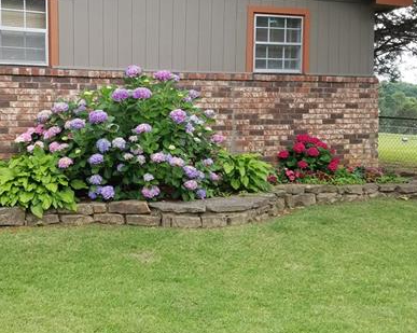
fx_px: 518
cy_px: 115
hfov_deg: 43.2
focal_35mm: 42
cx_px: 137
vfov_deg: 35.3
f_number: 1.7
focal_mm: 4.2
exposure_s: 1/237
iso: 50
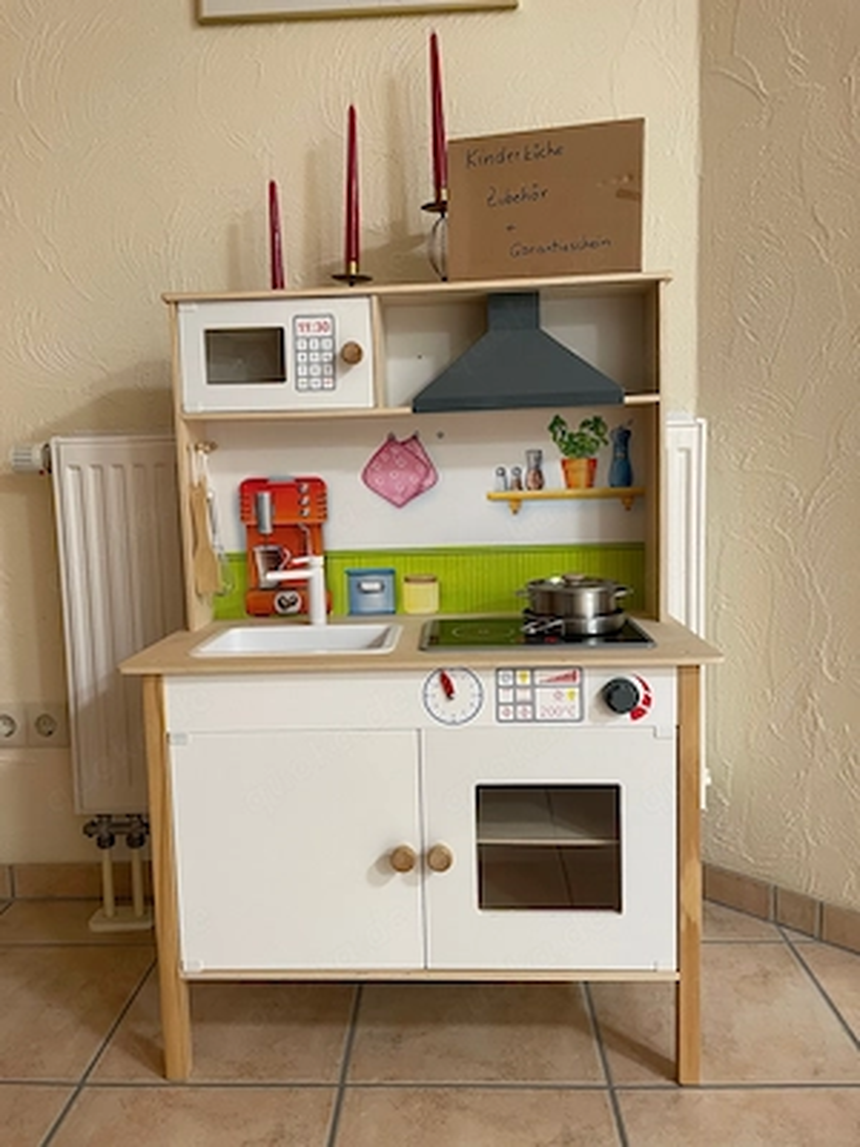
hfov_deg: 53.1
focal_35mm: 26
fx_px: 861
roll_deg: +2.2
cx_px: 430
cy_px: 574
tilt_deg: -5.2
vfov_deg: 67.3
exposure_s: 1/50
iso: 200
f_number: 1.6
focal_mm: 4.2
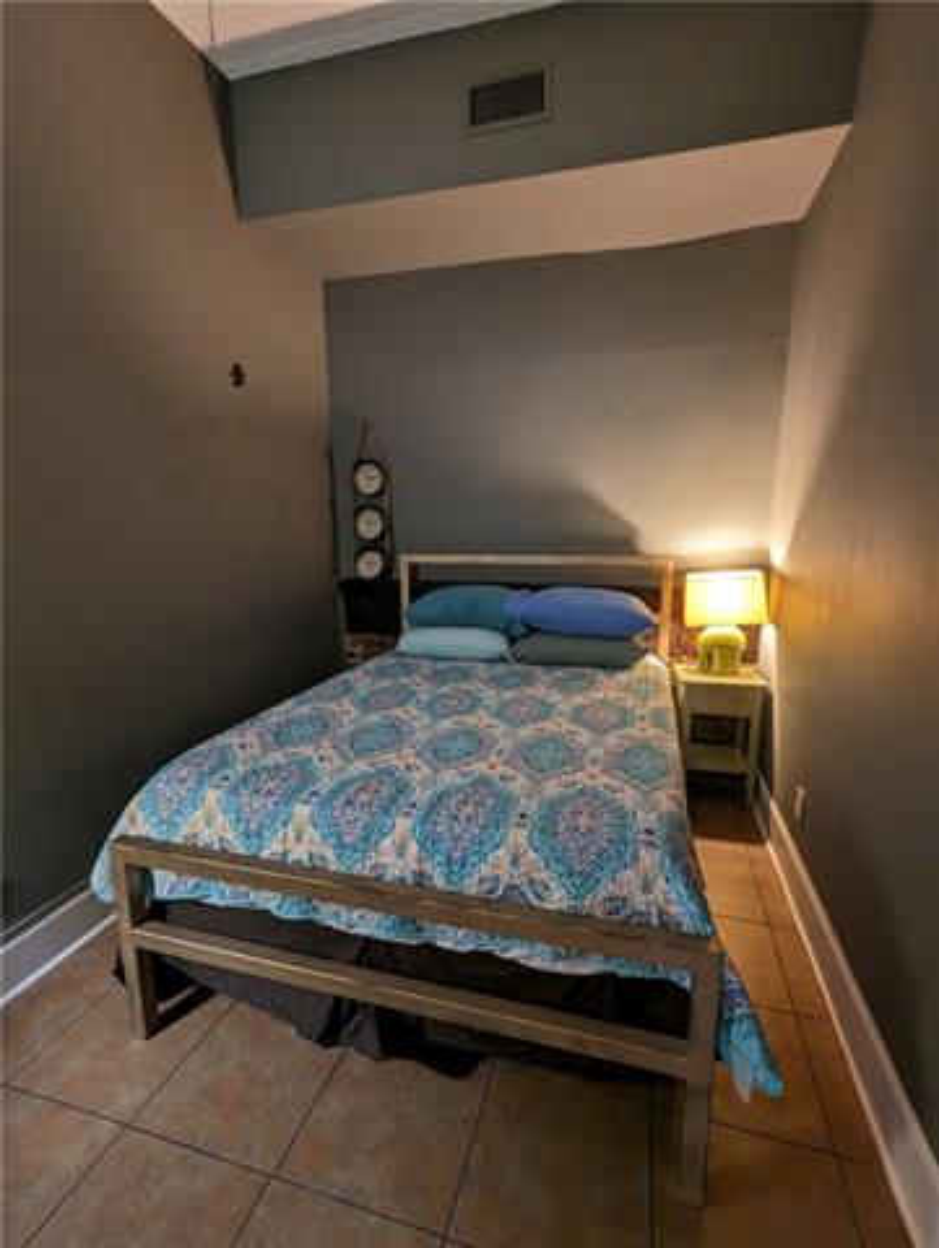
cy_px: 624
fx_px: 578
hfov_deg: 78.2
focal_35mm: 16
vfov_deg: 94.4
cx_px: 470
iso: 653
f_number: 2.2
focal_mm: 2.35
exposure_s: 1/23.8
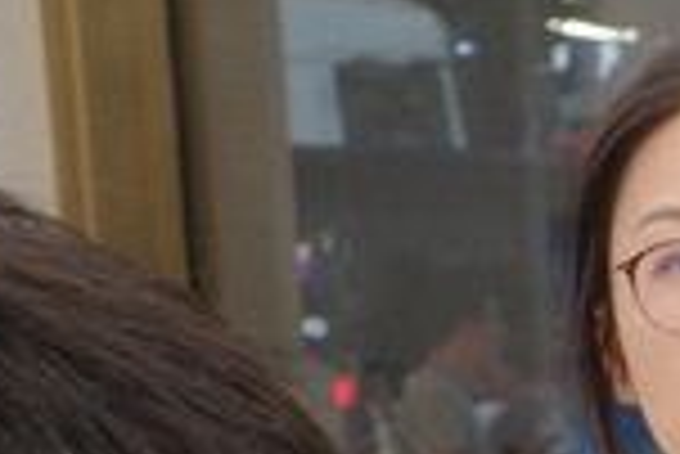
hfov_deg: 8.4
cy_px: 1497
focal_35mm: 222
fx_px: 4197
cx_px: 1698
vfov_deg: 5.7
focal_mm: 18.3
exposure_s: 1/100
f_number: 4
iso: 500
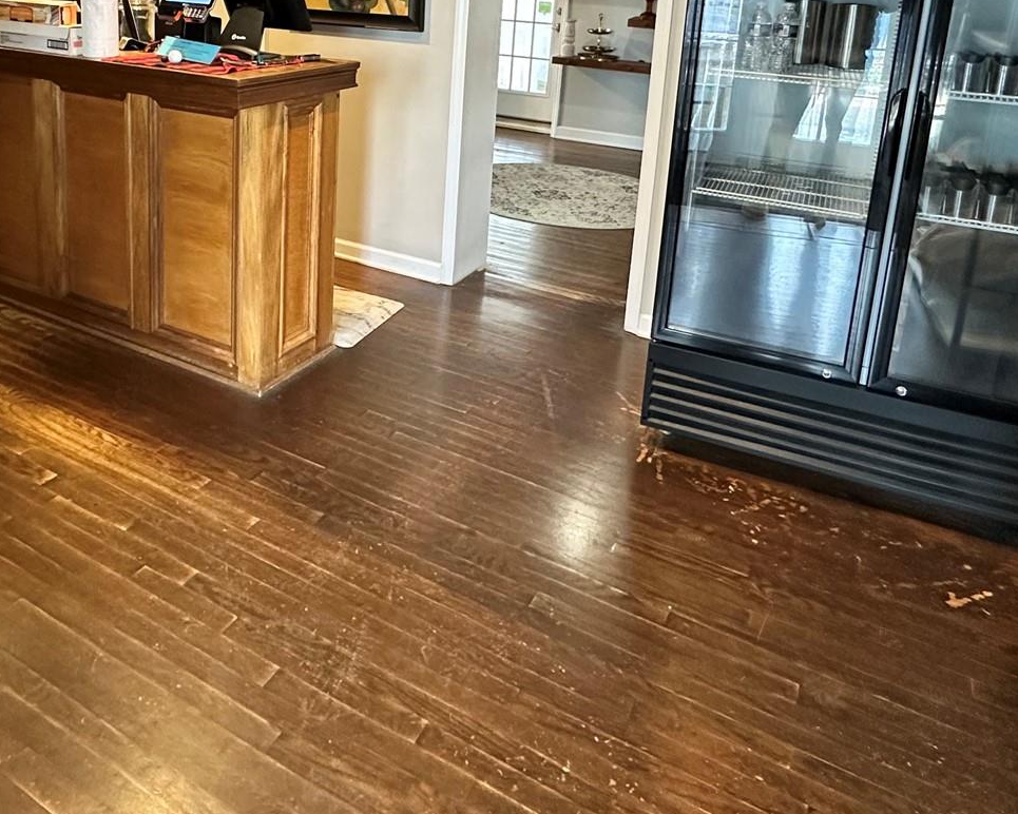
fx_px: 874
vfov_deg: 46.7
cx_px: 381
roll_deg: -2.2
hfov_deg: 59.7
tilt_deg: -11.1
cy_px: 138
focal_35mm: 29
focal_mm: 2.22
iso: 500
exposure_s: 1/60
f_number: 2.2
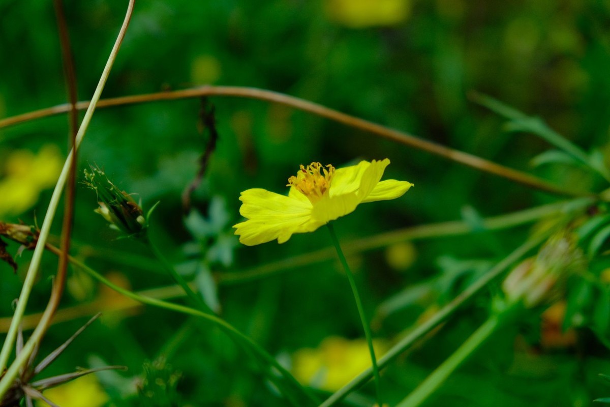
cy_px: 204
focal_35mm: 83
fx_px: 1406
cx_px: 305
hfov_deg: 24.5
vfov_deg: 16.5
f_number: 4.5
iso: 640
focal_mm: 55
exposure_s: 1/1300
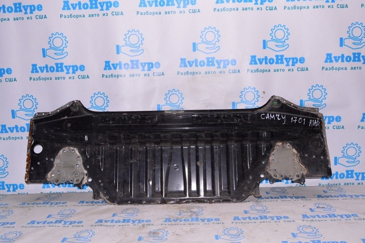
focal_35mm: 34
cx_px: 182
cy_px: 122
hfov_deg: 55.1
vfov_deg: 38.3
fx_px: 350
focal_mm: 23
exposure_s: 1/200
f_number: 8
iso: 1600
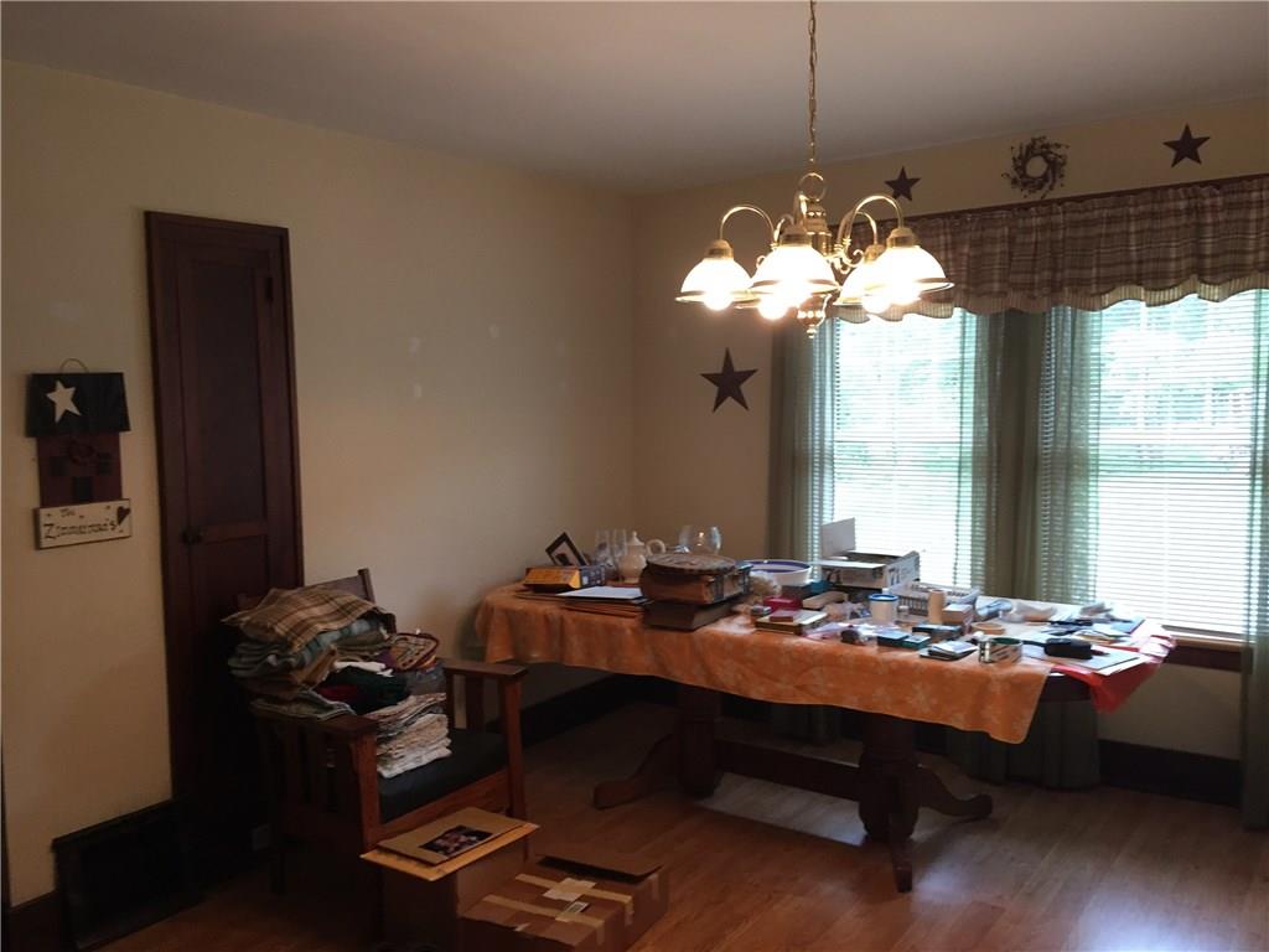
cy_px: 476
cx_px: 634
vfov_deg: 48.2
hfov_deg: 61.7
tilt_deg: -3.9
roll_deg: +1.9
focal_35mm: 29
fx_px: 1063
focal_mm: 4.15
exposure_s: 1/30
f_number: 2.2
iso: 50
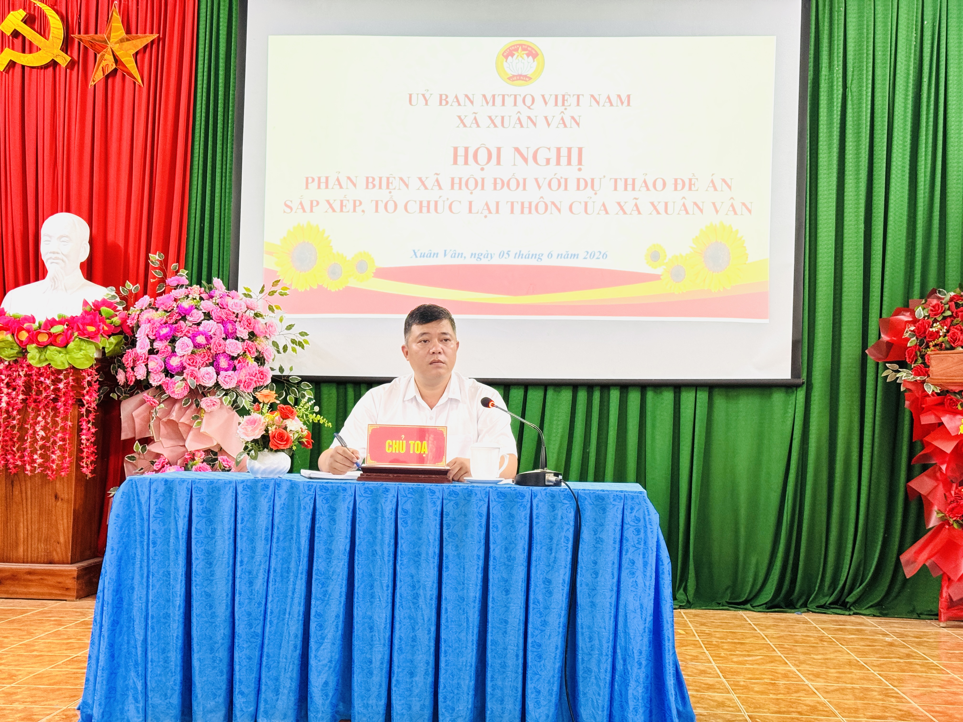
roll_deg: -1.4
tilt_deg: +3.0
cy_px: 361
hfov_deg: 39.7
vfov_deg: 30.3
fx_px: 1335
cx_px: 482
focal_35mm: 48
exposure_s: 1/60
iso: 250
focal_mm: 6.76
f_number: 1.78
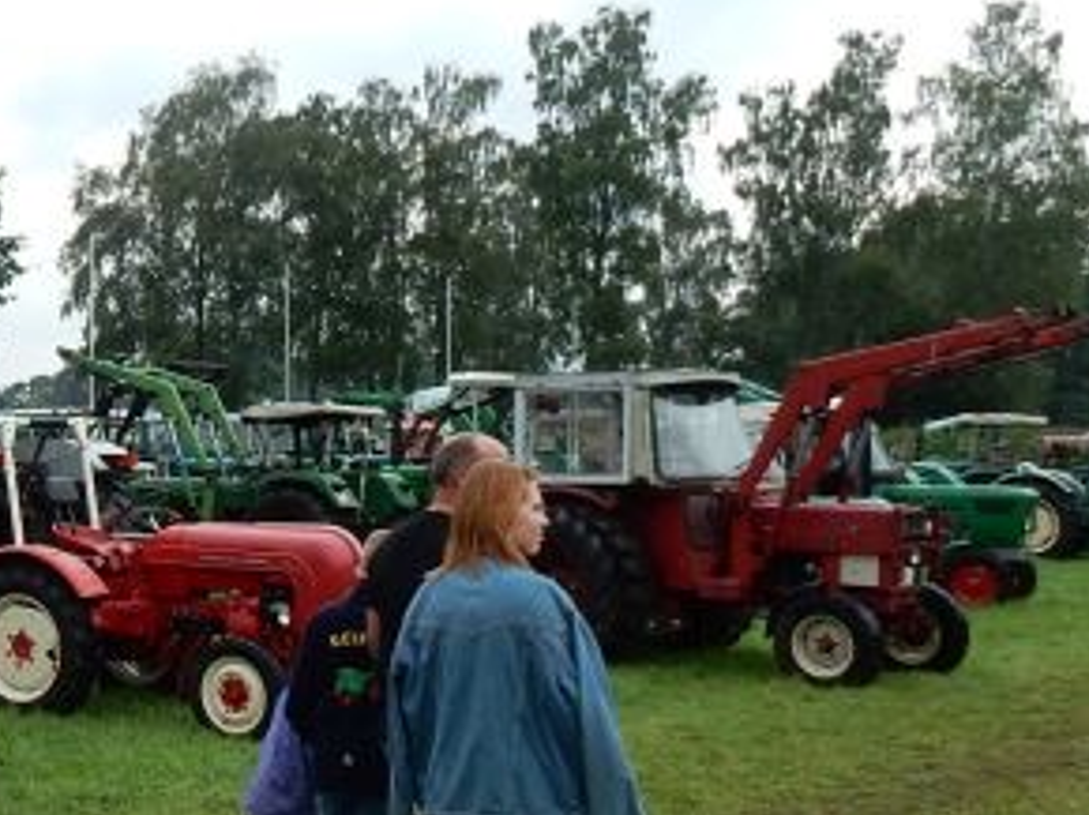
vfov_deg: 21.3
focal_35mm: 69
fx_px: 2169
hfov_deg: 26.4
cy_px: 391
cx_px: -41
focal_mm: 4.5
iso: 125
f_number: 3.7
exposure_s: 1/500
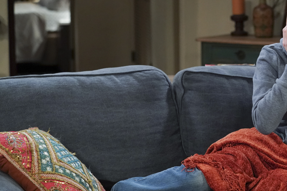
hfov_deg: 16.6
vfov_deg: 11.2
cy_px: 107
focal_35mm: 122
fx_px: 973
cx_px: 249
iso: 6400
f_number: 3.5
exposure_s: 1/160
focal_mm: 70
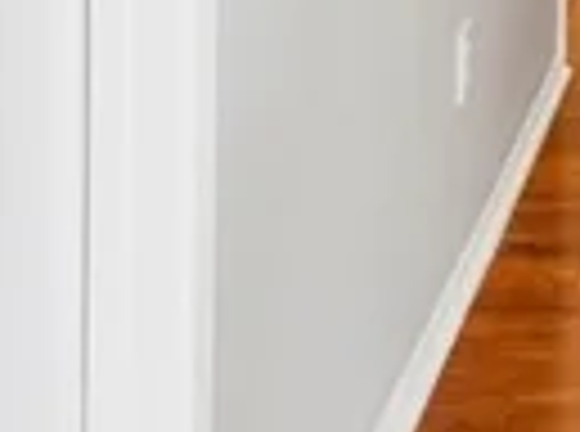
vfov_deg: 13.8
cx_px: 879
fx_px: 1470
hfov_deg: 19.4
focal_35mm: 88
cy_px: -468
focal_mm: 14
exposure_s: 1/25
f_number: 8
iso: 400
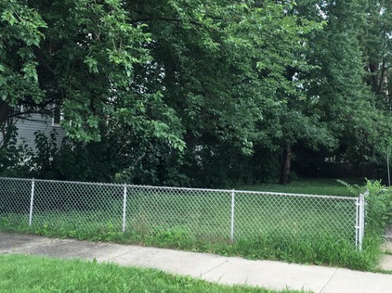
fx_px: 498
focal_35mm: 44
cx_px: 229
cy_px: 118
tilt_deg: +4.8
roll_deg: -2.2
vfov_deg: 32.7
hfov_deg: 42.8
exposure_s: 1/60
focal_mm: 4.15
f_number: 2.2
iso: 32
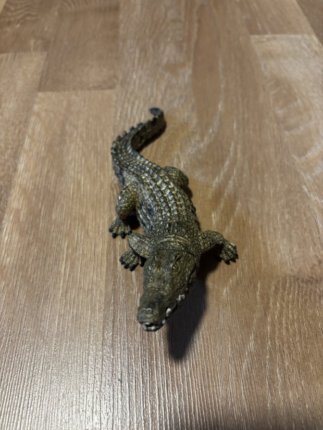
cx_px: 162
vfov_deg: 67.3
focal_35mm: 26
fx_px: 324
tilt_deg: -56.5
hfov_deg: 53.1
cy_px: 215
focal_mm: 5.96
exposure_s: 1/50
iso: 200
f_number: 1.6
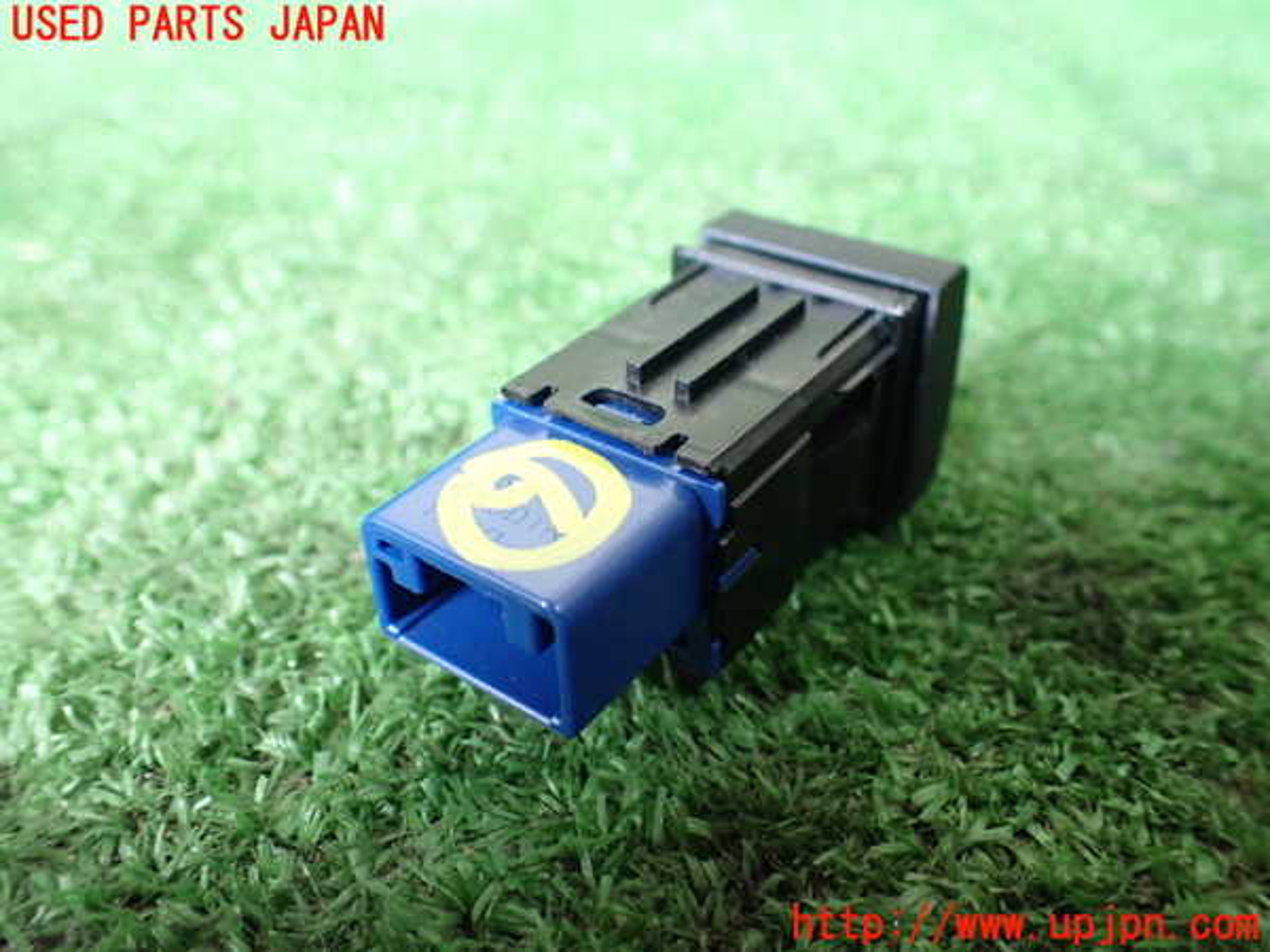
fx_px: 1101
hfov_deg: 60.0
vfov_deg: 46.8
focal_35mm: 30
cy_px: 476
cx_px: 635
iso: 800
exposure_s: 1/60
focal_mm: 5.4
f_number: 2.3
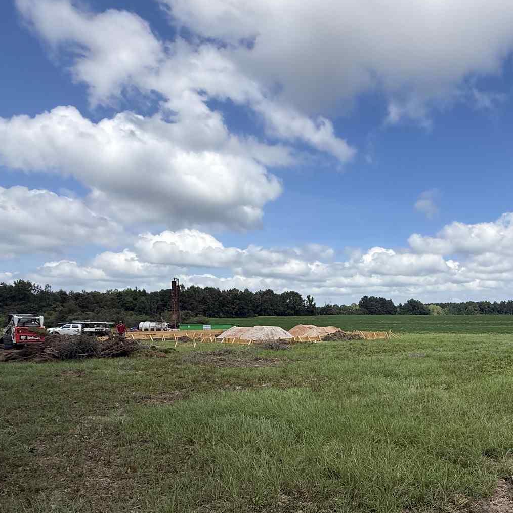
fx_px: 419
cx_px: 384
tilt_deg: -2.9
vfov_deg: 61.6
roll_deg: -0.2
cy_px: 335
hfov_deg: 59.6
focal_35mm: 25
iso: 50
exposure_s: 1/2165
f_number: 2.2
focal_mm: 2.22
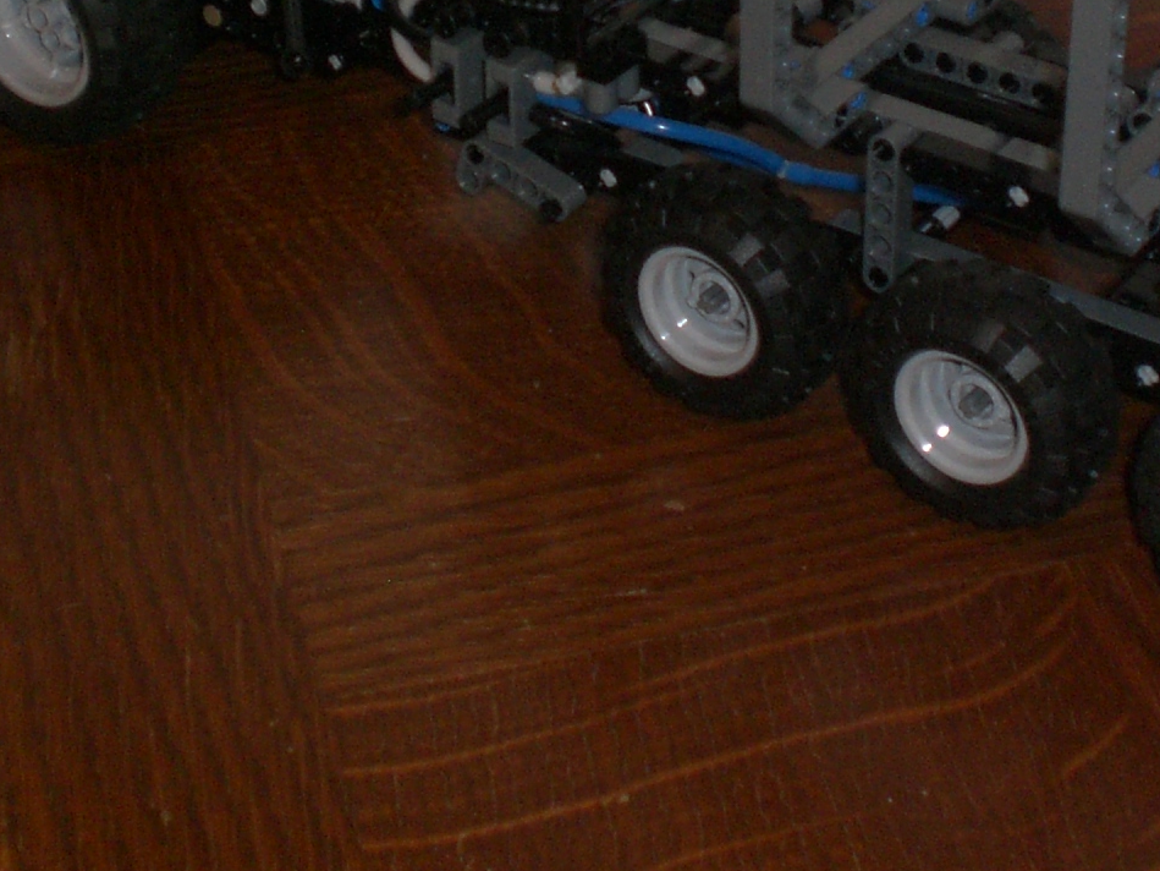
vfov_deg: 17.6
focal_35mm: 82
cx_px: 633
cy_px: 28
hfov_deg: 23.8
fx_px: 2748
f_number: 3.1
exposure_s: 1/30
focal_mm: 6.3
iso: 200
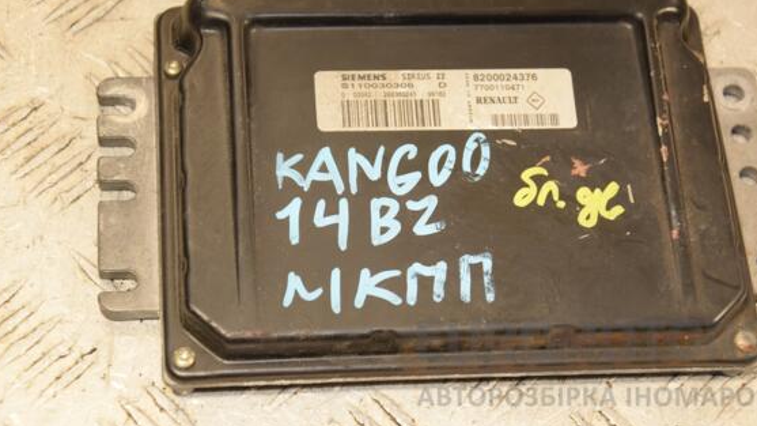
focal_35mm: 105
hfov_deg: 20.4
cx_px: 391
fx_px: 2107
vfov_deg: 11.5
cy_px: 159
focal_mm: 62
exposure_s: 1/160
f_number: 5.3
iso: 800
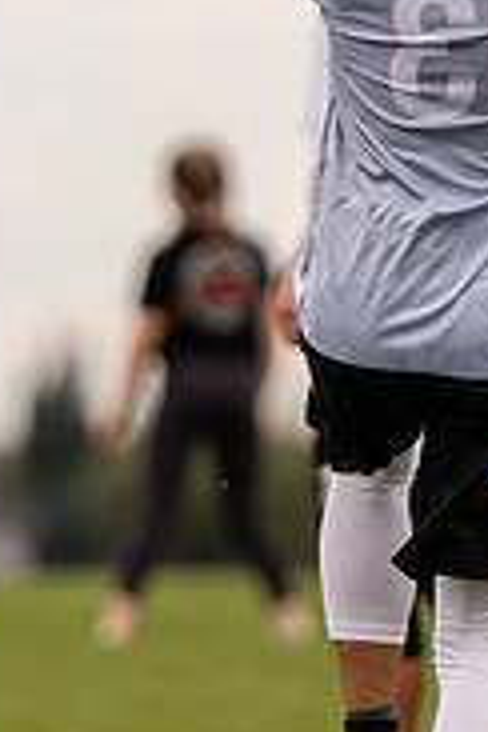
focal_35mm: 1247
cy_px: 223
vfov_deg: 1.7
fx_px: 25354
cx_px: 476
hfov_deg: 1.1
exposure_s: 1/1000
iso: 100
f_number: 2.8
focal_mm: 200
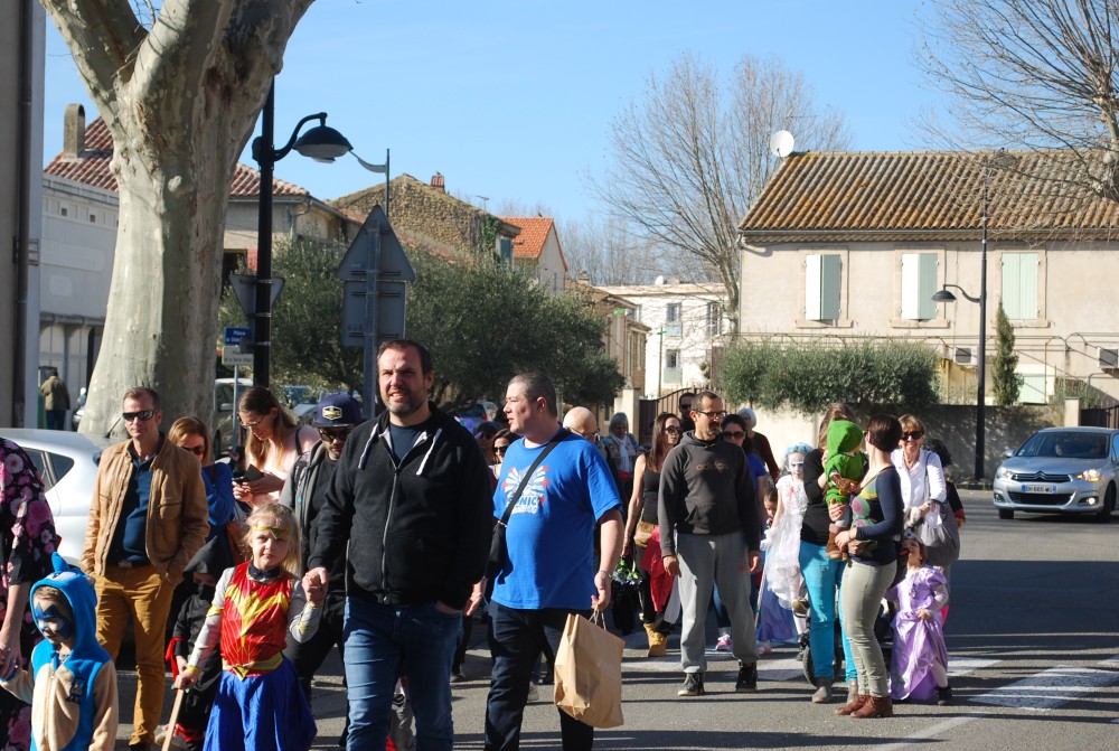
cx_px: 560
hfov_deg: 24.6
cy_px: 376
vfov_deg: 16.6
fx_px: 2569
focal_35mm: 82
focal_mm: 55
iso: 100
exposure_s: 1/160
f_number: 6.3
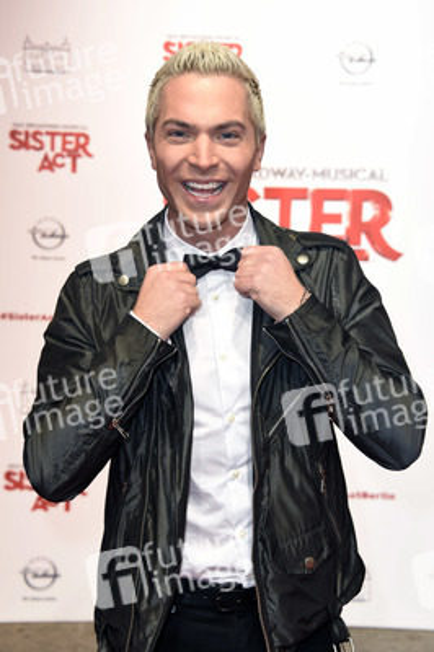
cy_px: 326
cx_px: 217
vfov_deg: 26.0
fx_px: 1413
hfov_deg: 17.5
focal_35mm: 78
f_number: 5.6
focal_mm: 78
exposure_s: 1/250
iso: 800
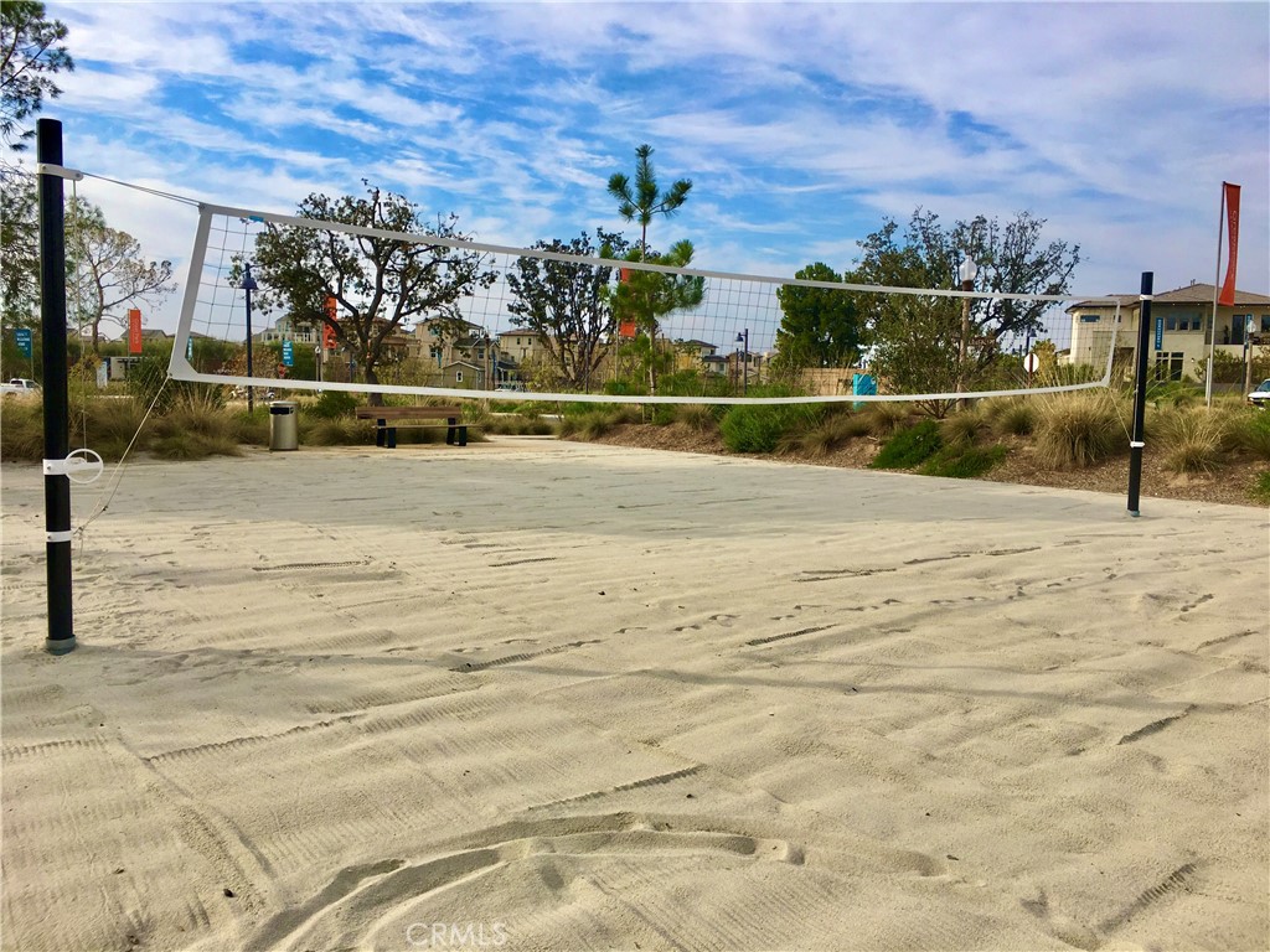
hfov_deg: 61.7
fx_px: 1064
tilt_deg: -4.4
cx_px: 635
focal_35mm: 29
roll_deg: -1.1
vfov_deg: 48.2
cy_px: 476
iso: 25
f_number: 2.2
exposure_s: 1/1923
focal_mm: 4.15
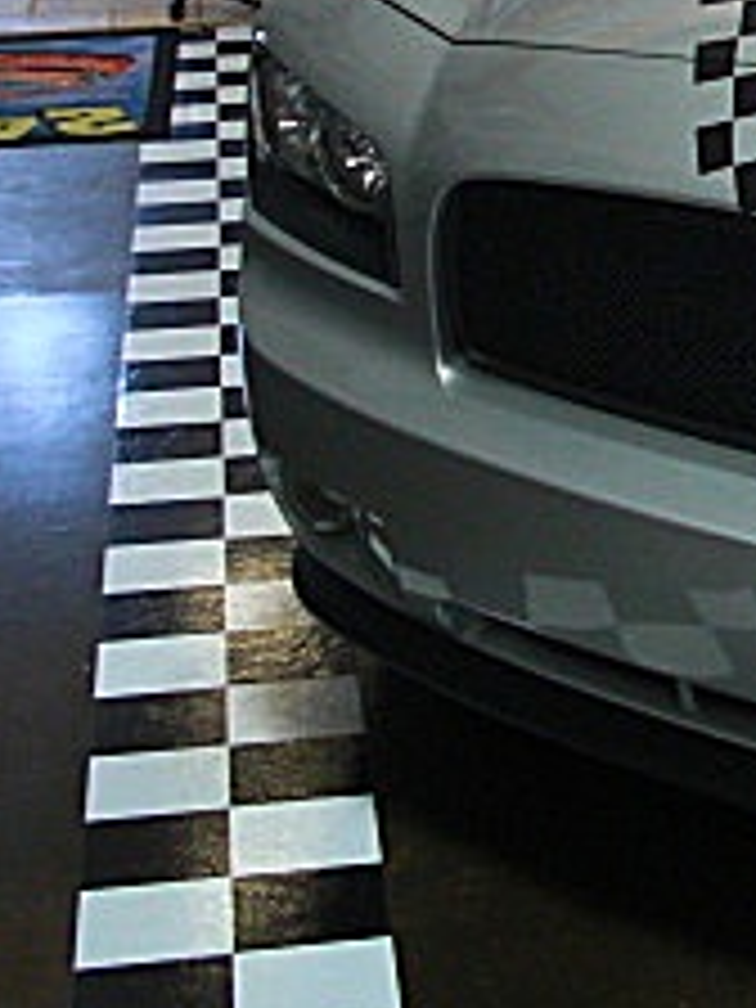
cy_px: 90
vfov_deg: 18.7
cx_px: 1040
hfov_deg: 13.7
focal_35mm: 103
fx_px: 2999
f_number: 2.8
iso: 200
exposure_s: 1/80
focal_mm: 6.3
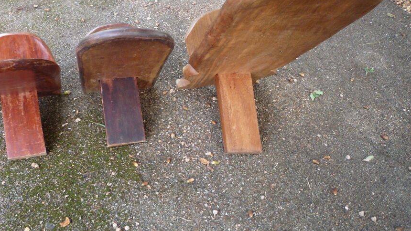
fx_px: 414
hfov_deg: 52.6
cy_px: 107
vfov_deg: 31.2
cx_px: 174
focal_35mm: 38
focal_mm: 5.2
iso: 160
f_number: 3.3
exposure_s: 1/30
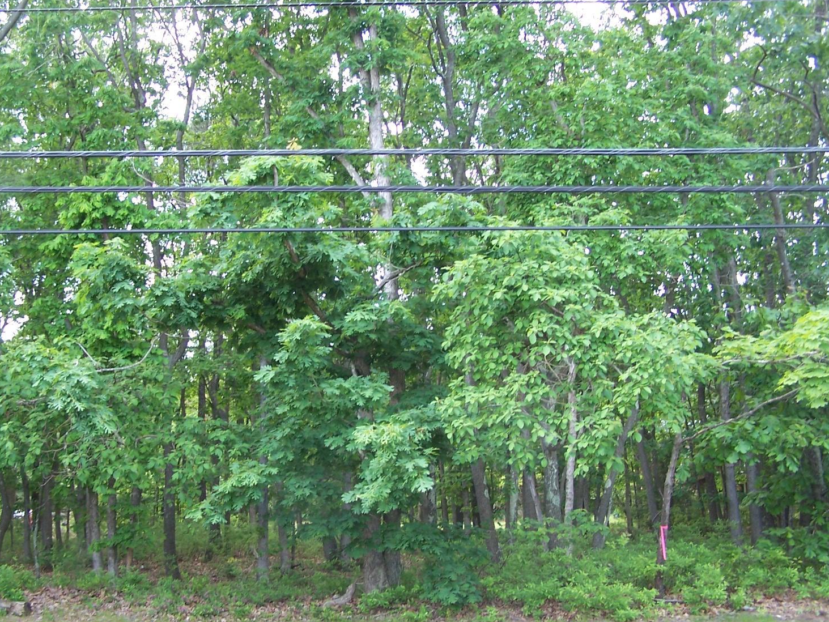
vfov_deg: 33.6
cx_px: 367
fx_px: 1030
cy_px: 338
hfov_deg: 43.8
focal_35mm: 43
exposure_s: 1/60
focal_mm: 6.3
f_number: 2.8
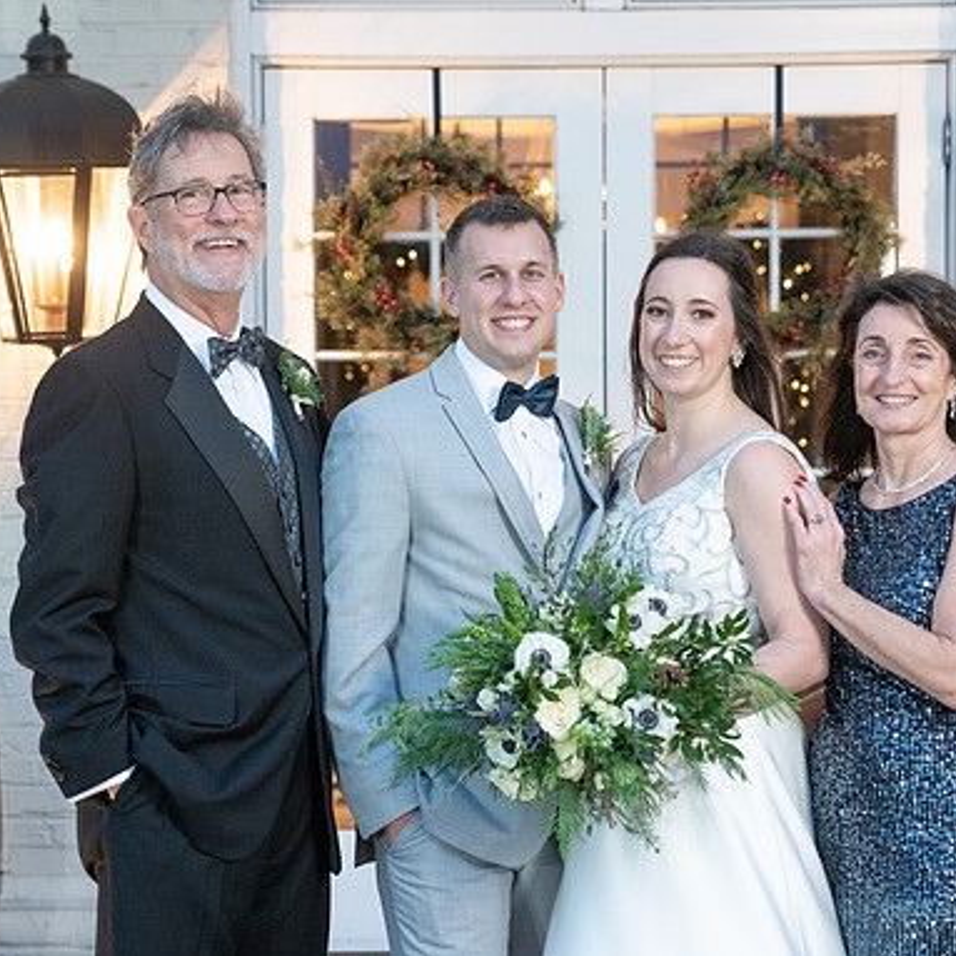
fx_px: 3406
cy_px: 520
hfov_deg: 16.0
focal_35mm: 109
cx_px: 512
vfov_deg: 16.0
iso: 4000
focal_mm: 70
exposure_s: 1/100
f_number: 4
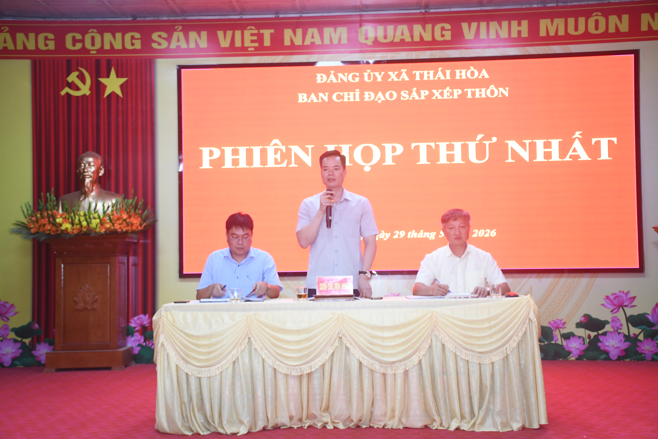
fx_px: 877
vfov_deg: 28.1
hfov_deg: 41.1
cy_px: 220
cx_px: 329
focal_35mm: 48
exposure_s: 1/100
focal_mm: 32
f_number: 4
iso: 1600
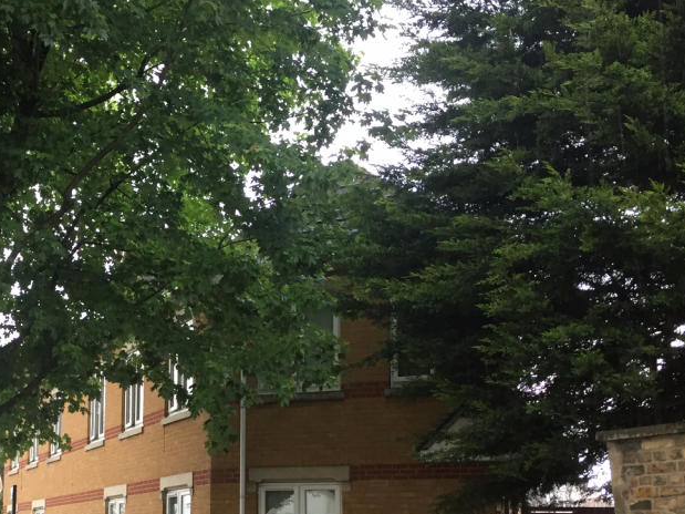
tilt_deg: +6.0
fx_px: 950
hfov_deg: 39.2
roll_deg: +0.5
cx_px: 224
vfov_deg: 29.4
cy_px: 424
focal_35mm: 48
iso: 64
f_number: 2.2
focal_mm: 4.15
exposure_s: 1/33
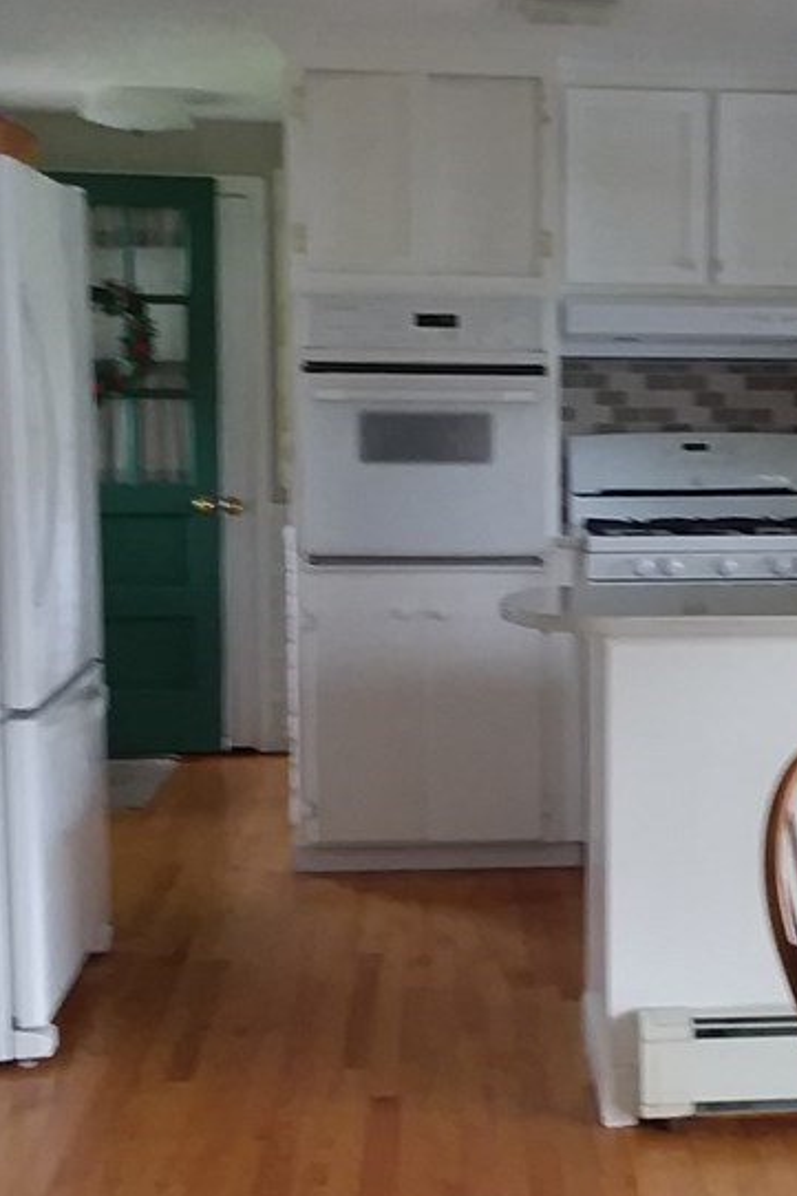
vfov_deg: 35.1
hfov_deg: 23.3
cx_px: 684
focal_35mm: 57
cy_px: 596
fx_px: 1894
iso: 125
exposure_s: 1/33
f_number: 1.9
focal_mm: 2.47
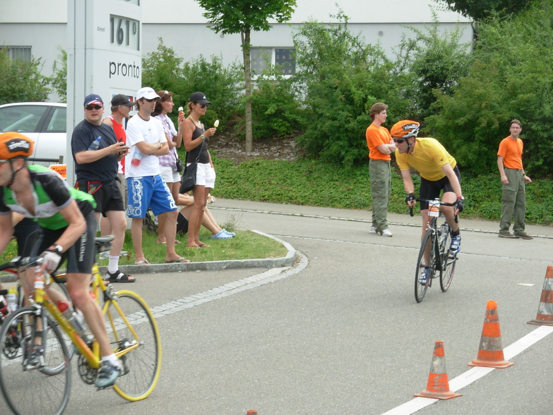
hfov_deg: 18.9
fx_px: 1661
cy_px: 208
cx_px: 276
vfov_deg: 14.2
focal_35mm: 104
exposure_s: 1/332
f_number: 4
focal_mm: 17.2
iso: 50
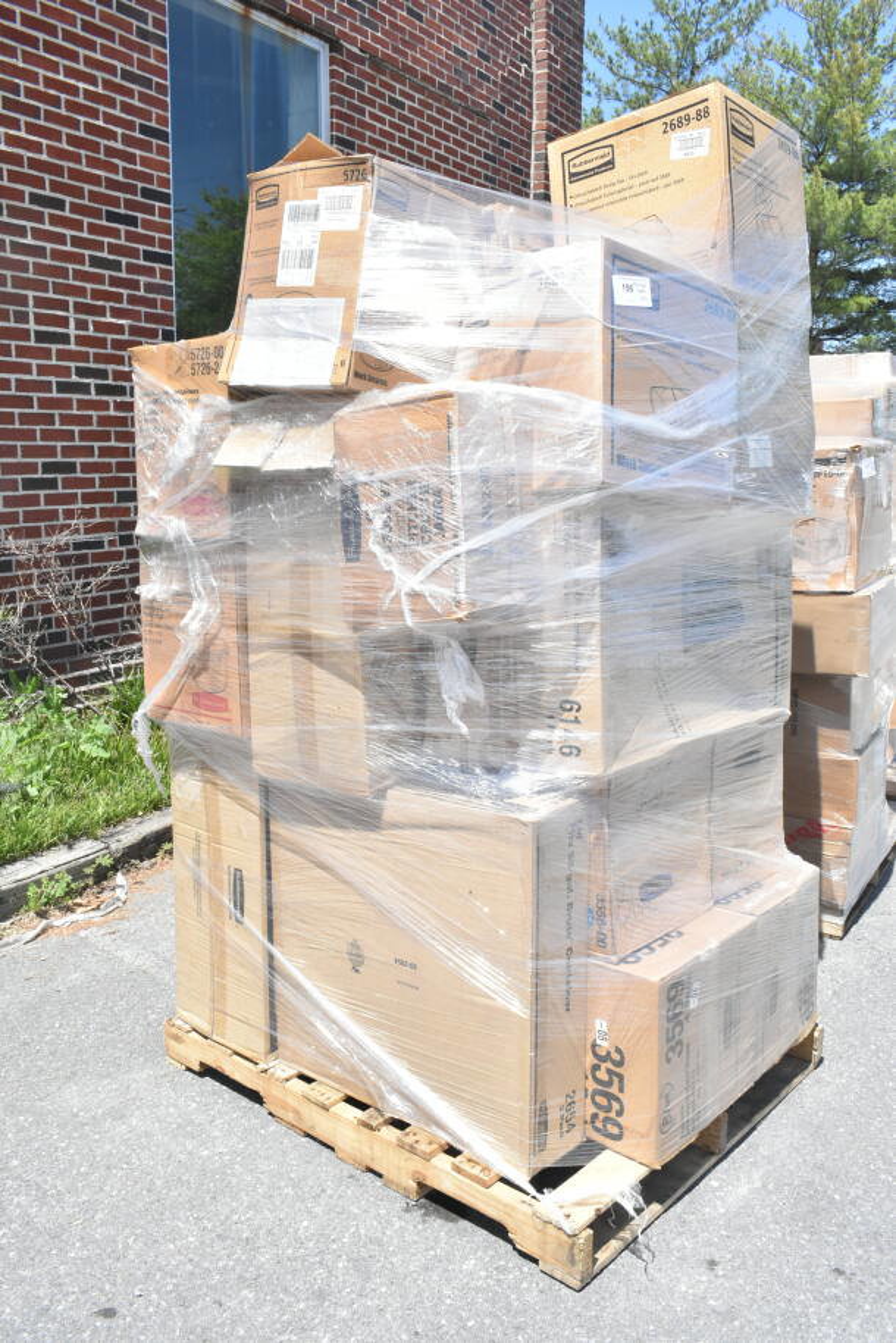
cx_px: 448
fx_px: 1119
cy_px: 672
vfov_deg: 61.9
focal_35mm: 30
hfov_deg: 43.6
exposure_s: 1/800
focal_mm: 20
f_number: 14
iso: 1600
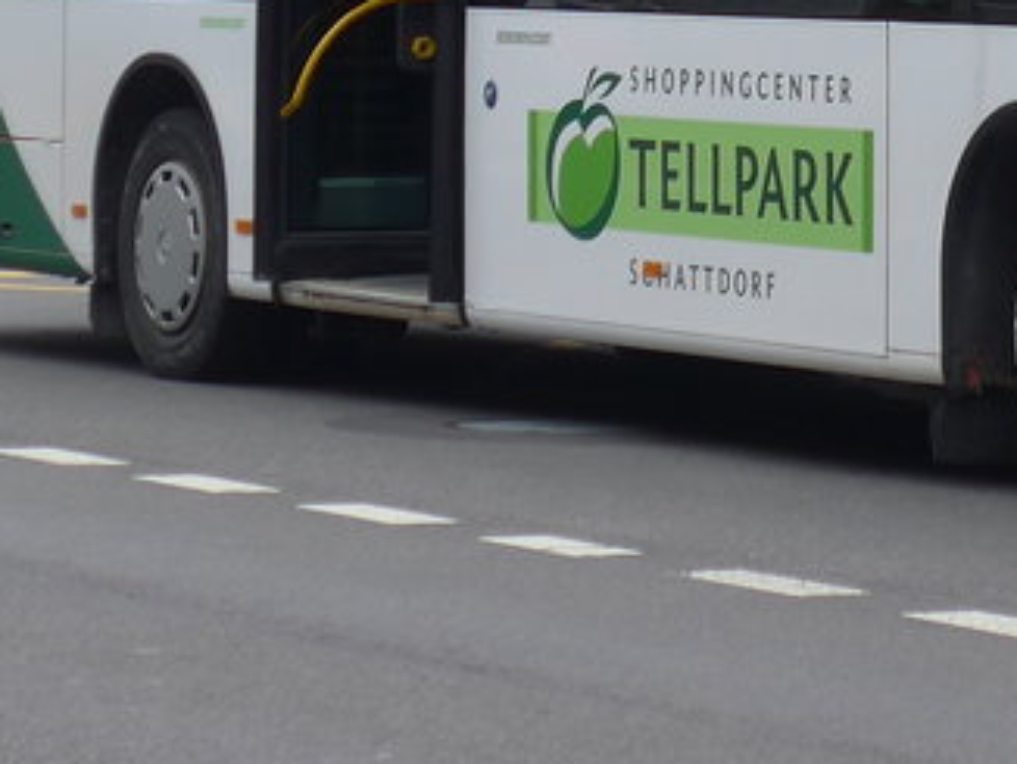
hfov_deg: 8.6
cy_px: -527
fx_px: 6703
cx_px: 1073
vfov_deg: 6.4
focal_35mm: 228
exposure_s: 1/320
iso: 80
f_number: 3.7
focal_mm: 12.7
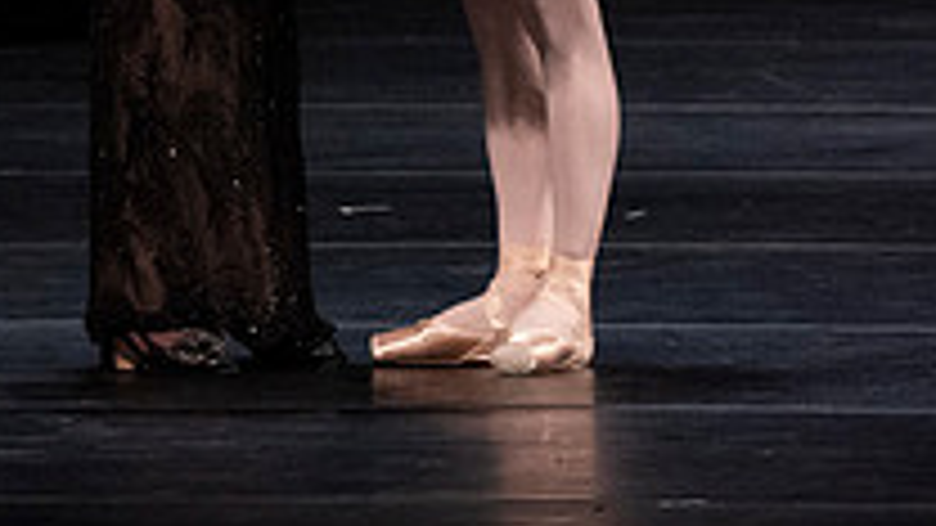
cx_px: 18
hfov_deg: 1.8
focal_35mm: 1171
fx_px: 29063
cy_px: -267
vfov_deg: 1.0
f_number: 13
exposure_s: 1/320
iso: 12800
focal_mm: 400
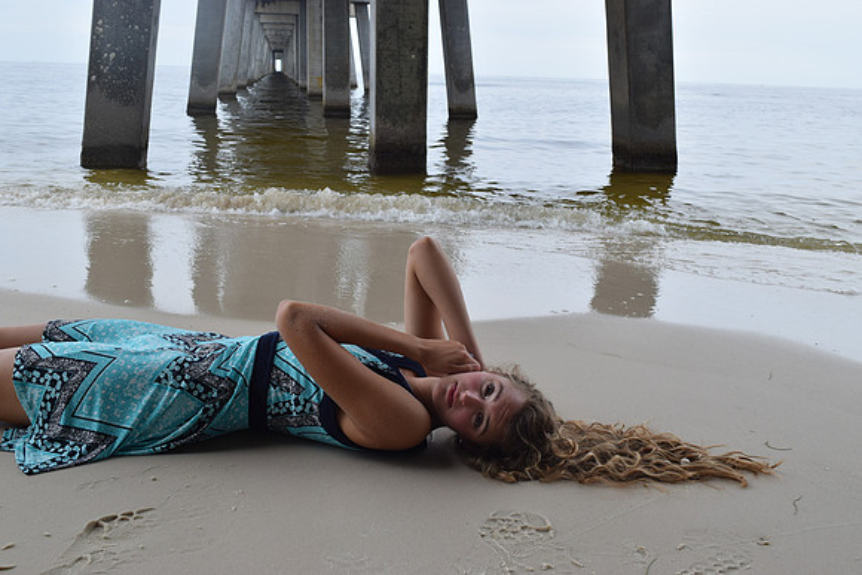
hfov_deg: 53.1
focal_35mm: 36
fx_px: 862
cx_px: 431
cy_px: 288
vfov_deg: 36.9
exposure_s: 1/250
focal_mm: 24
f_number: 8
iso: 250
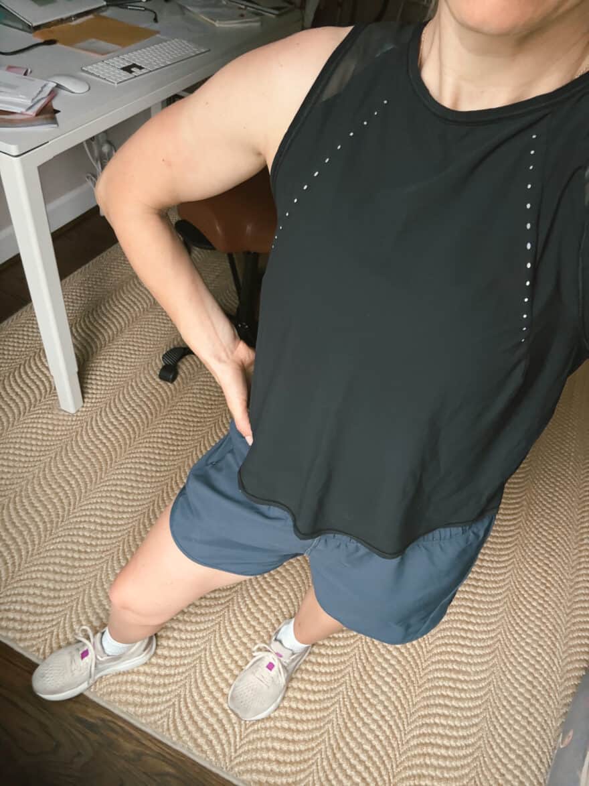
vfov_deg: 73.9
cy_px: 393
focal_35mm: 23
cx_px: 294
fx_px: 522
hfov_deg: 58.9
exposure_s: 1/60
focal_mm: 2.69
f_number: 1.9
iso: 250
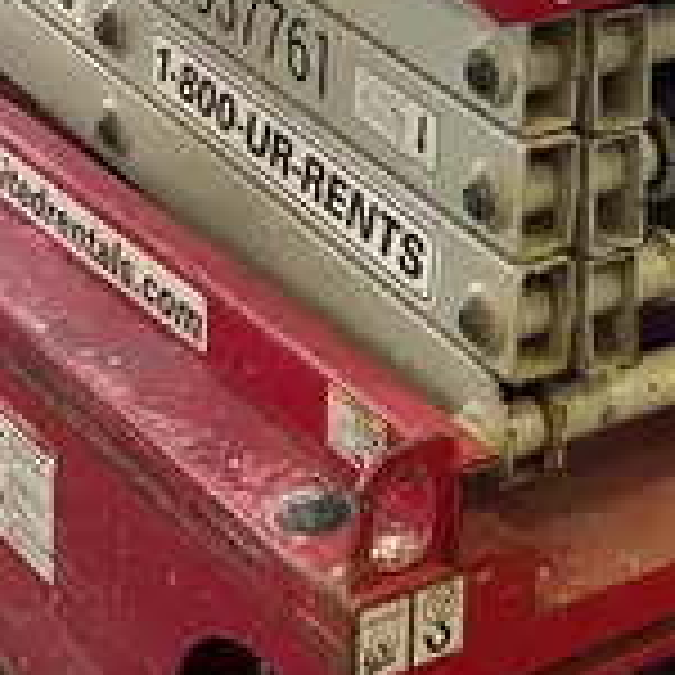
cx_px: 513
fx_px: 2471
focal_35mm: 112
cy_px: -358
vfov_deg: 14.4
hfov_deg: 15.5
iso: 100
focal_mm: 5.1
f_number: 1.6
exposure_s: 1/120
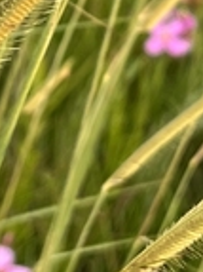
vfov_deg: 10.4
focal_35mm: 186
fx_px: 1457
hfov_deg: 8.0
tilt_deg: -30.3
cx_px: 138
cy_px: -110
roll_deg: -5.2
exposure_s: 1/467
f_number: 1.6
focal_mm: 5.1
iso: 50
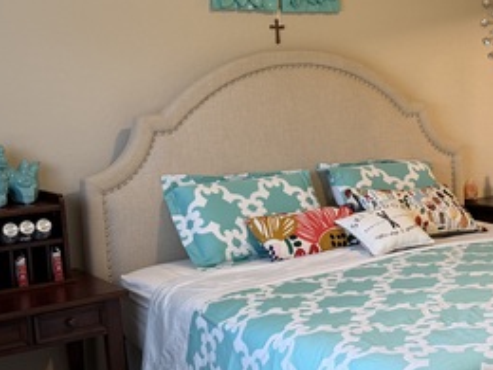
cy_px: 201
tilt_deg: -6.1
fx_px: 840
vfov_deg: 24.8
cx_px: 360
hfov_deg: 32.2
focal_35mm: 59
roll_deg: +2.9
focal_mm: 6.76
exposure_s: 1/60
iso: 160
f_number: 1.78
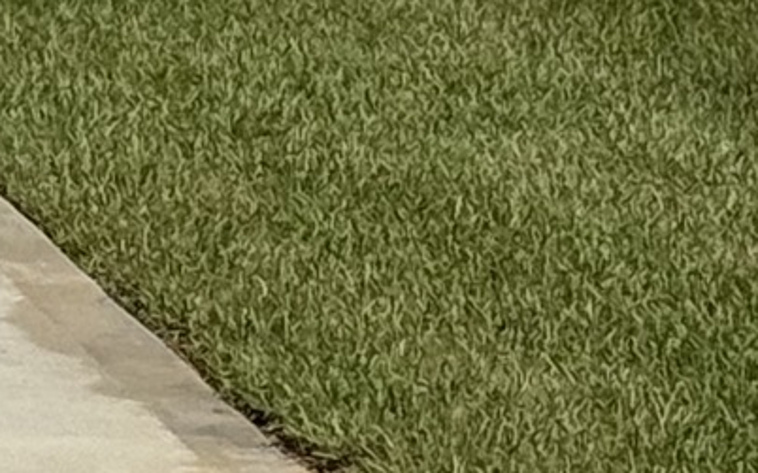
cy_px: -458
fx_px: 8034
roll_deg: -0.1
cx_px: -1556
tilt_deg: -3.7
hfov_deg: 5.1
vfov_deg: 3.3
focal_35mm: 389
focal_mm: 6.76
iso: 64
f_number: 1.78
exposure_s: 1/11364
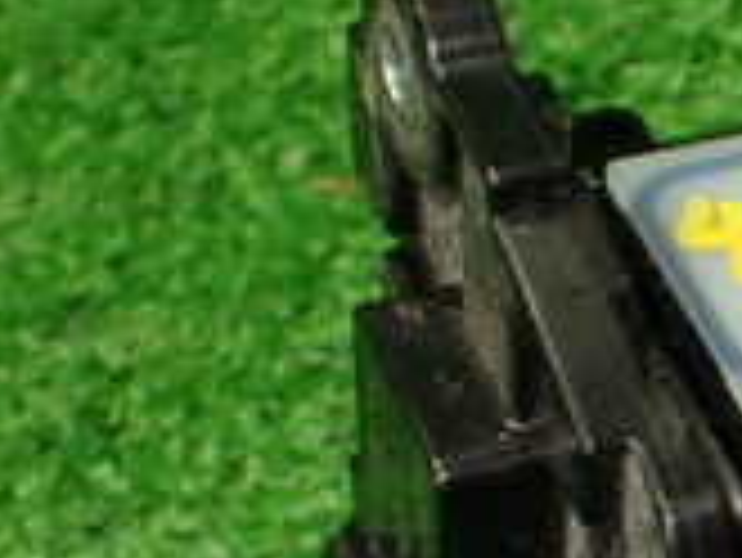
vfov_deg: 13.6
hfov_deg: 16.9
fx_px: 2338
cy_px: 423
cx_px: 985
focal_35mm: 109
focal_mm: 5.4
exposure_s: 1/125
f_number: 2.3
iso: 320
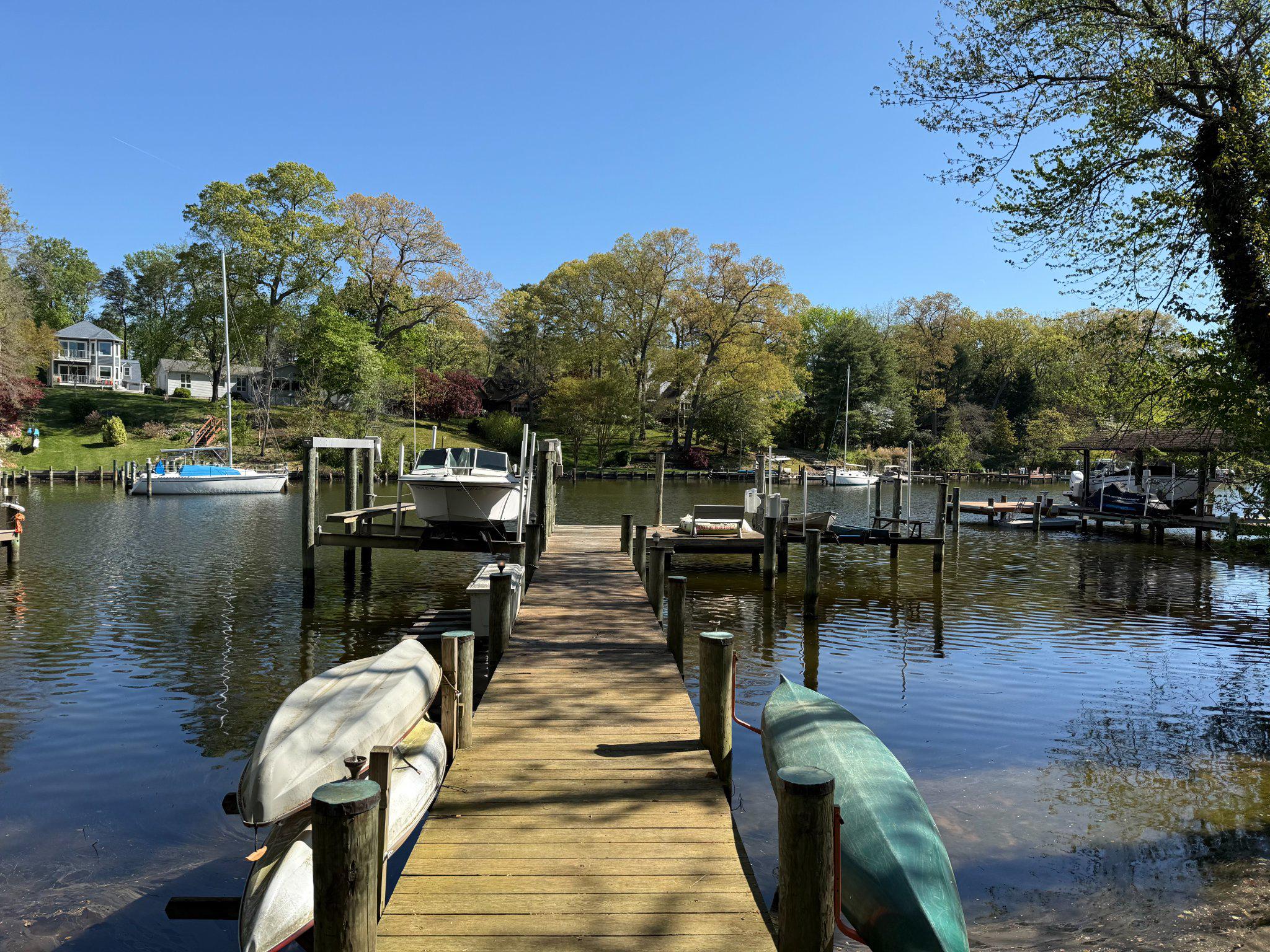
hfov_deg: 71.6
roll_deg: +0.1
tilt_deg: -1.0
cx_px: 635
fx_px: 881
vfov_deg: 56.8
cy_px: 476
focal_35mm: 24
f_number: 1.78
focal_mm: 6.76
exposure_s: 1/3279
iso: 80
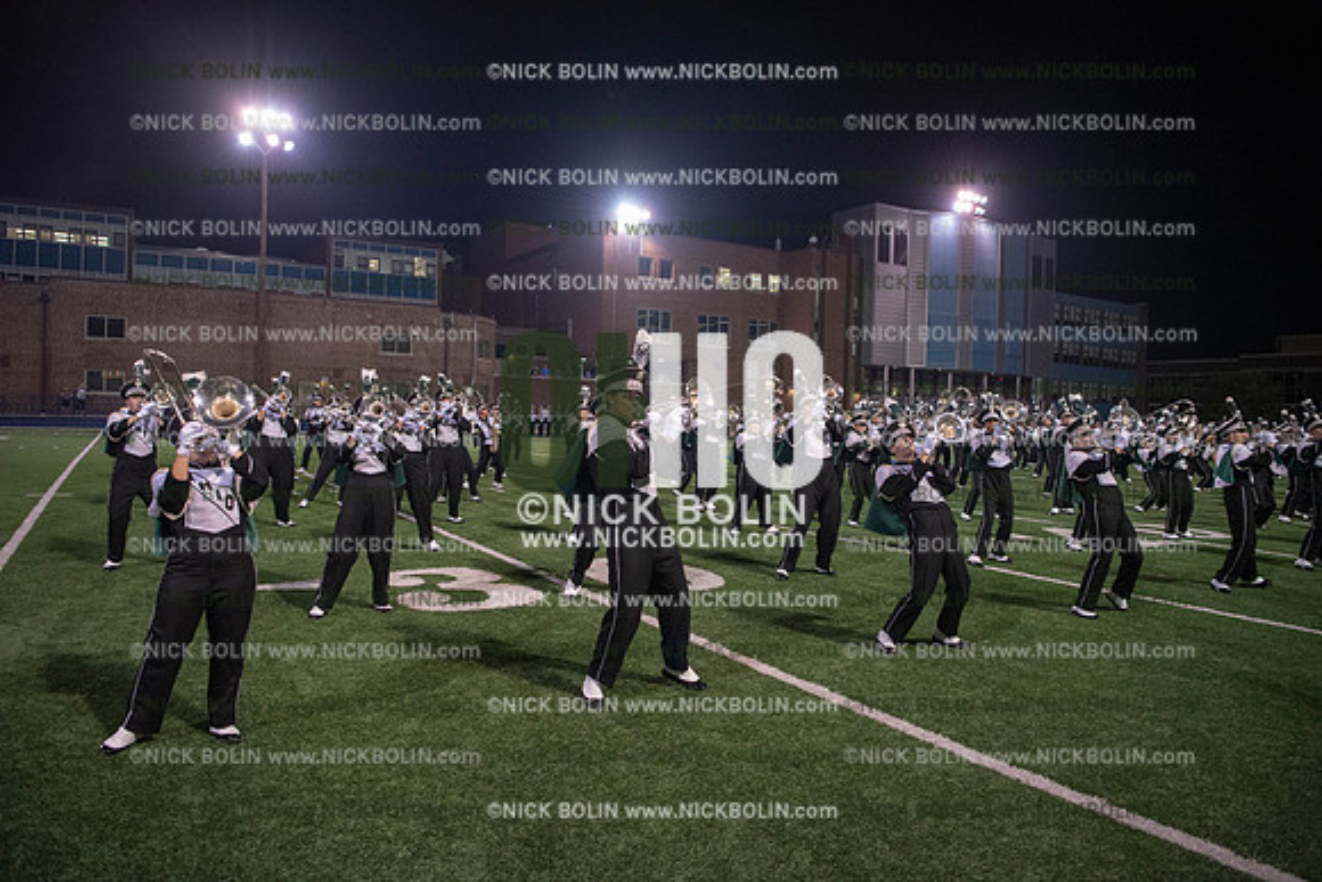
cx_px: 661
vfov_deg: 53.2
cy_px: 441
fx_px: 881
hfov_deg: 73.7
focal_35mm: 24
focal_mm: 24
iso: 3200
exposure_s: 1/500
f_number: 3.2
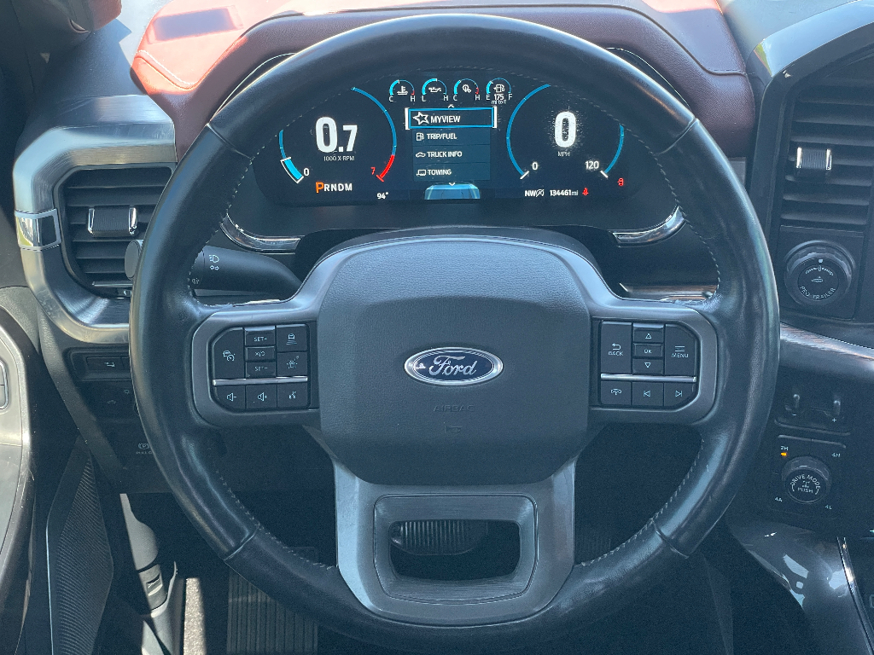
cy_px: 328
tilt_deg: -35.5
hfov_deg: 36.8
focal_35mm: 52
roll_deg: +1.0
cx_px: 437
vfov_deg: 28.0
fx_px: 1313
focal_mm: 6
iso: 160
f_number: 2
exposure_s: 1/99
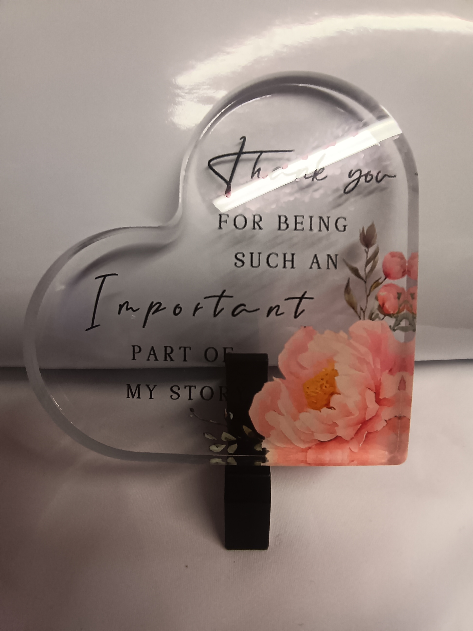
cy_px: 316
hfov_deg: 74.7
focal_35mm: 17
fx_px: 310
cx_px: 236
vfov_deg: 91.0
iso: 243
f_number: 2.2
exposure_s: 1/100
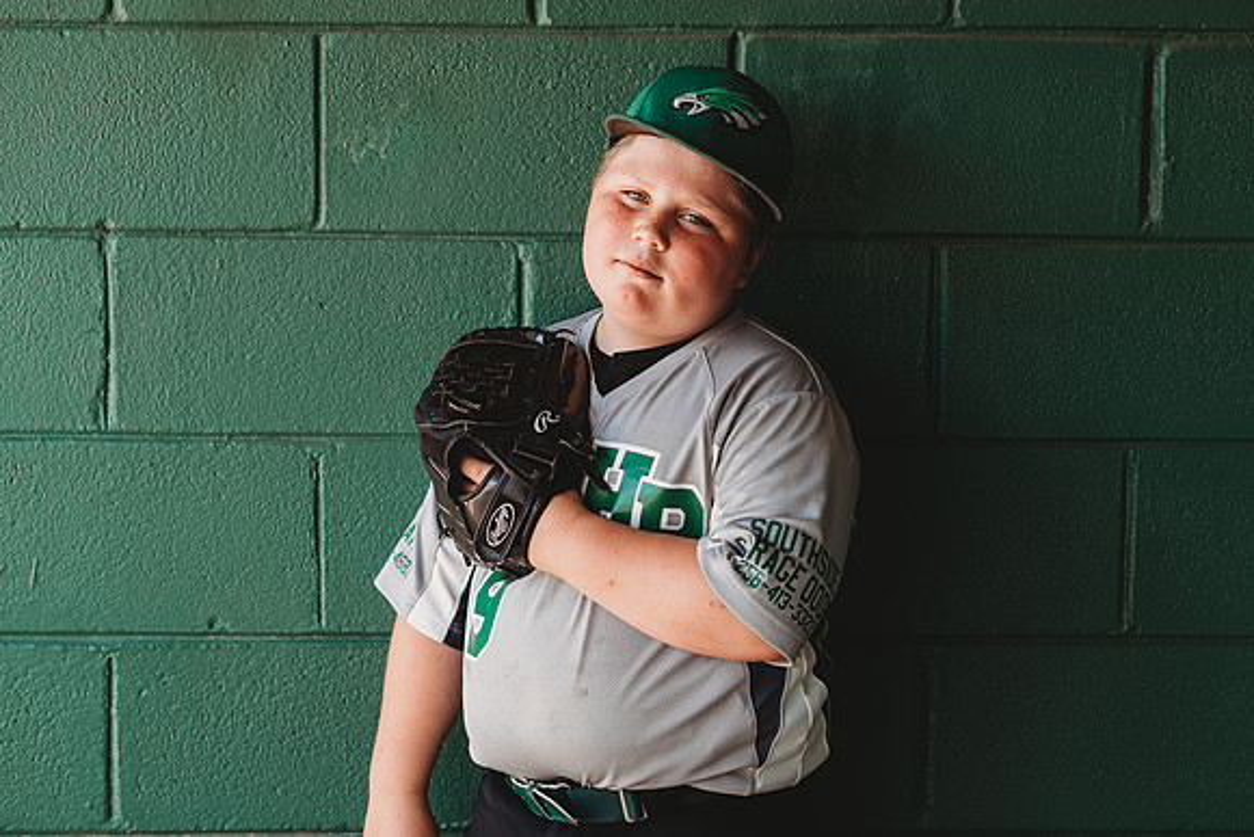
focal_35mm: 91
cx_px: 627
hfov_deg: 22.5
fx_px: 3159
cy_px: 418
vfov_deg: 15.1
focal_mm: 85
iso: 200
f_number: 2.8
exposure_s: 1/200
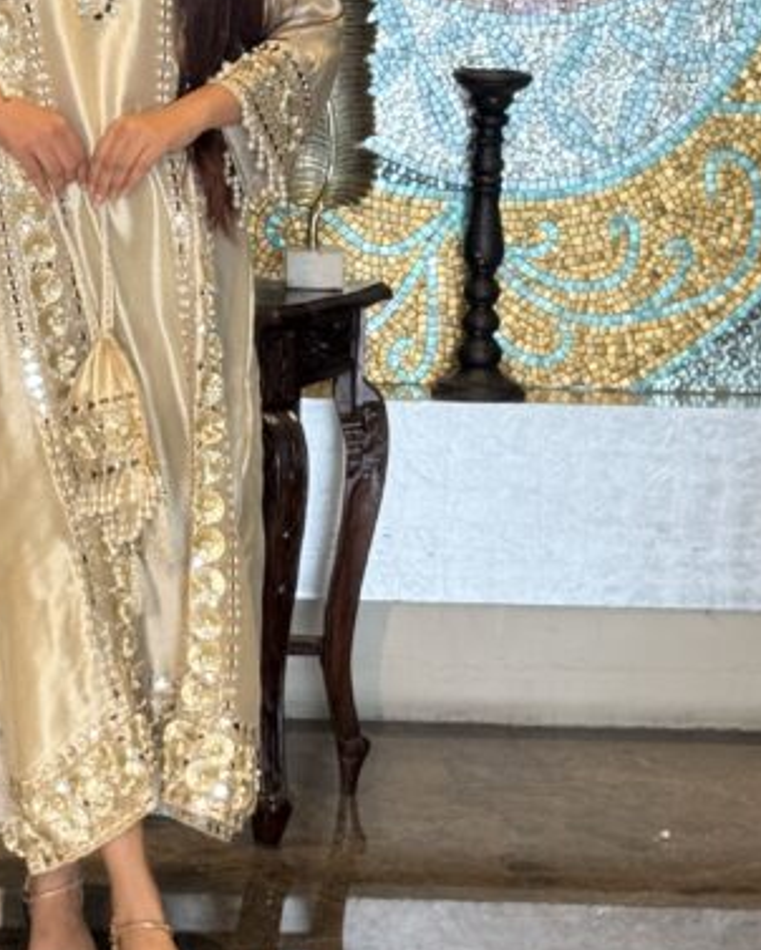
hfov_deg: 13.2
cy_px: 223
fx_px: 3263
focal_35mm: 116
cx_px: 116
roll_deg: -1.9
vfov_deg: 16.5
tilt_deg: -6.4
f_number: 1.78
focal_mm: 6.76
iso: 80
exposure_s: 1/100
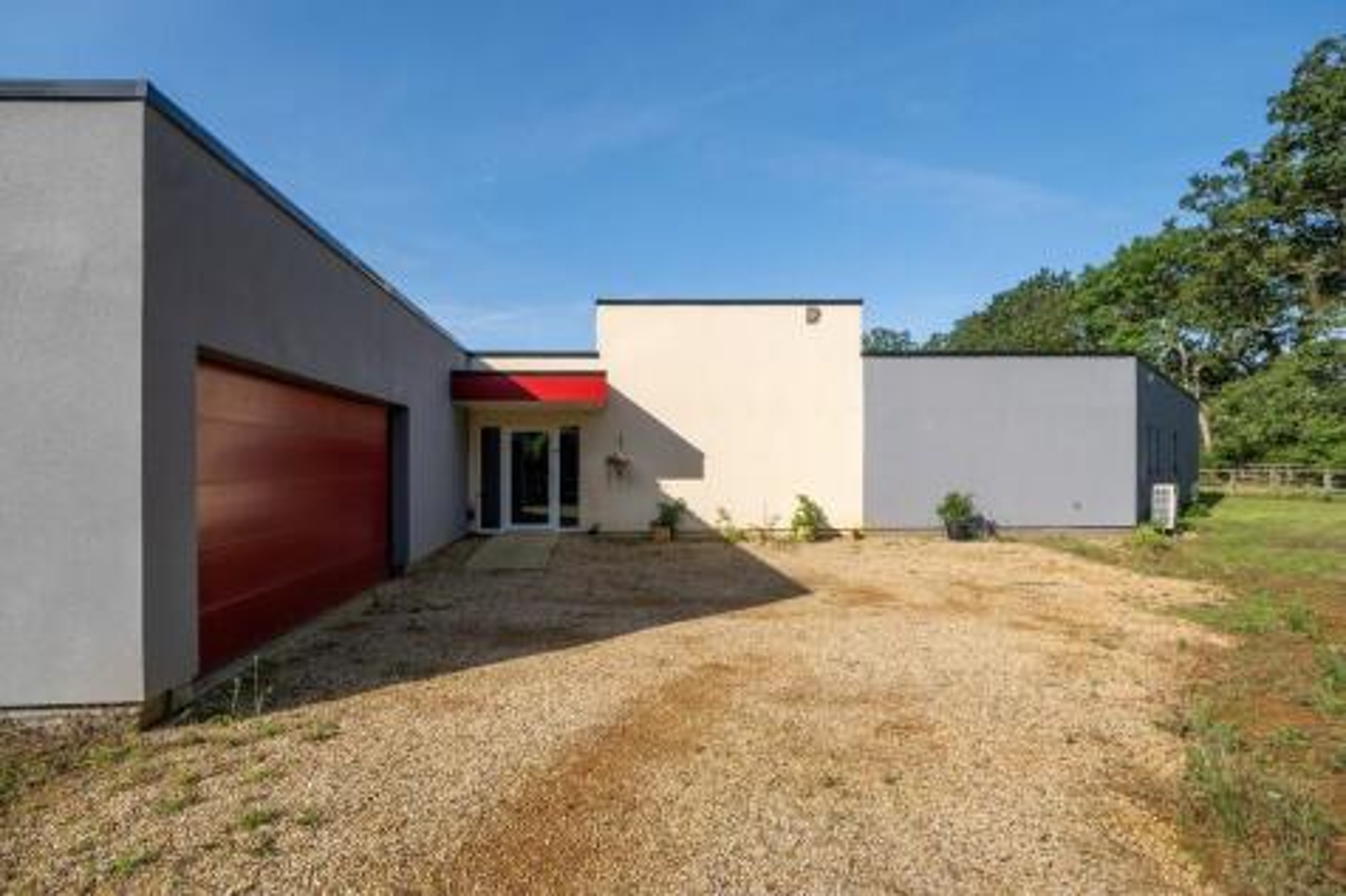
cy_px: 448
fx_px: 673
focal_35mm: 18
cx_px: 673
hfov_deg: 90.0
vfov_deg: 67.3
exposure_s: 1/250
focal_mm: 11.8
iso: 160
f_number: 9
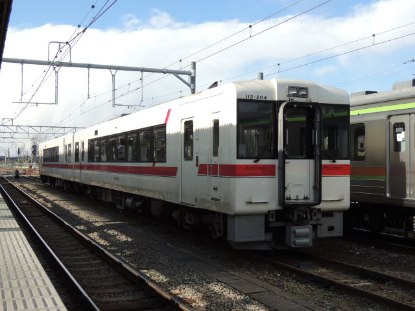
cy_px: 156
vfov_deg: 30.9
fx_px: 563
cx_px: 208
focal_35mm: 47
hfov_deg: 40.4
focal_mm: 8.3
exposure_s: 1/640
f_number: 3.5
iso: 100
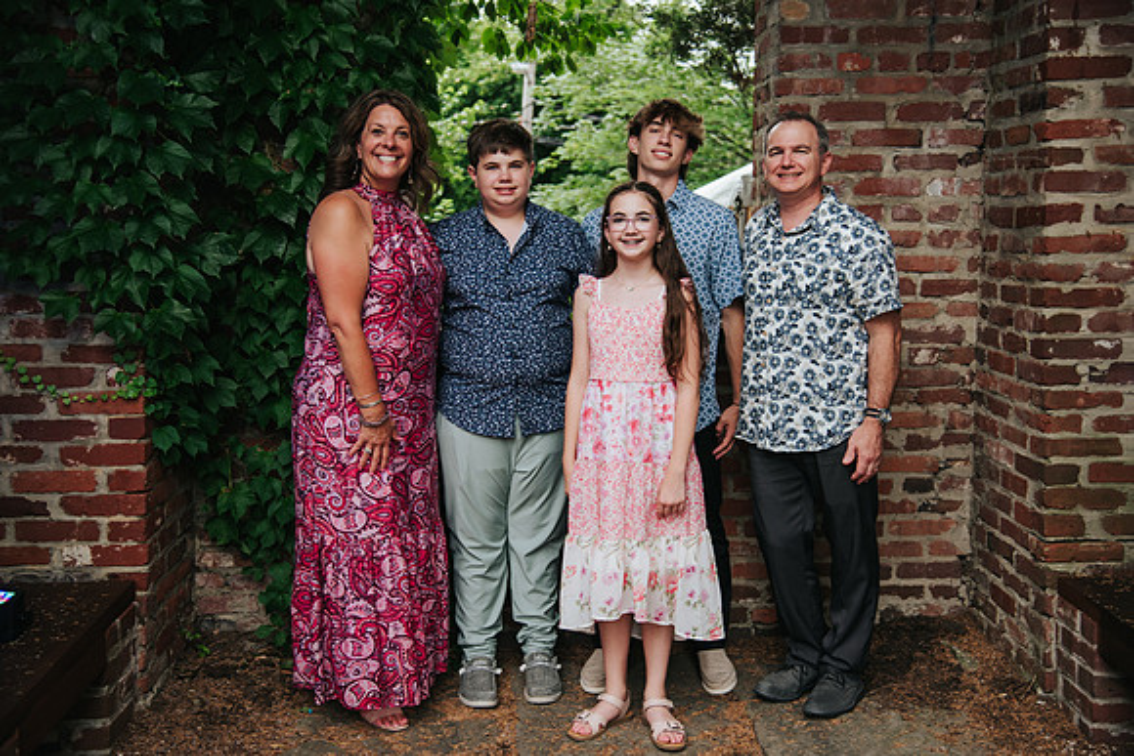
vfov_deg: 29.3
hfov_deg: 42.7
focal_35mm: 46
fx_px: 1449
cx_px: 567
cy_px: 378
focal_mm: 46
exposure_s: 1/60
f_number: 4
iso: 1000
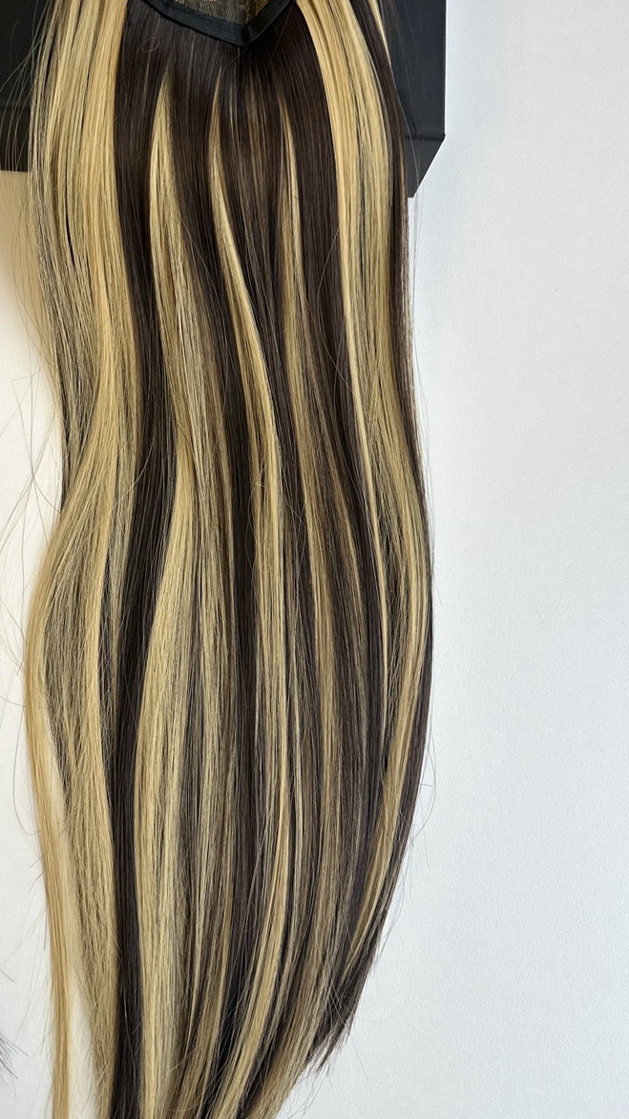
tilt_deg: -78.0
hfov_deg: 32.3
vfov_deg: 55.2
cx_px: 163
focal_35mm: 36
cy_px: 507
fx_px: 1068
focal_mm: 6.86
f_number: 1.78
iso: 100
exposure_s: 1/100
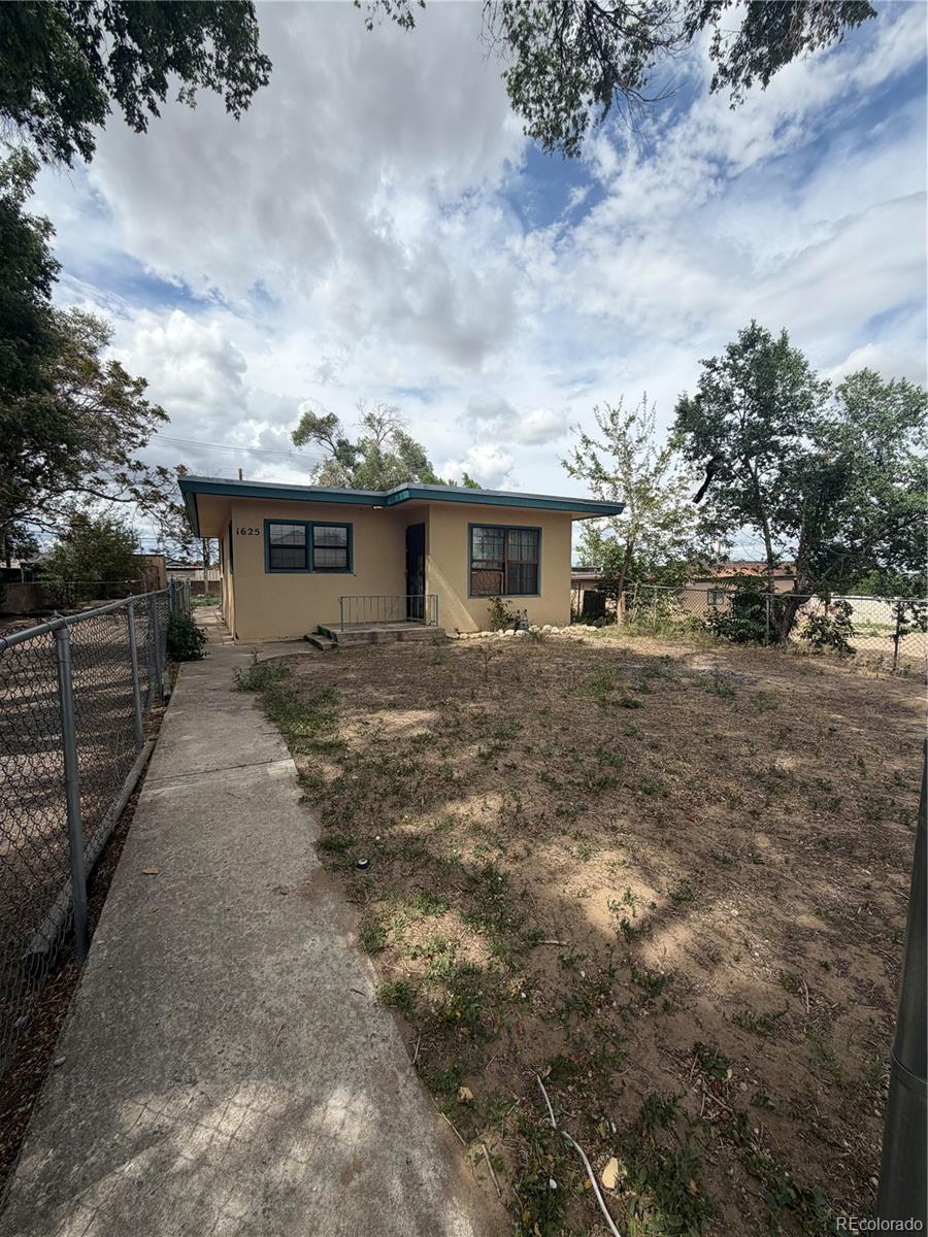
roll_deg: +0.1
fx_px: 500
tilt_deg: -4.7
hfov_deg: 85.7
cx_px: 464
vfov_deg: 102.1
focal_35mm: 14
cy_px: 618
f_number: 2.2
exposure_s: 1/1050
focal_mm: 2.22
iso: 20
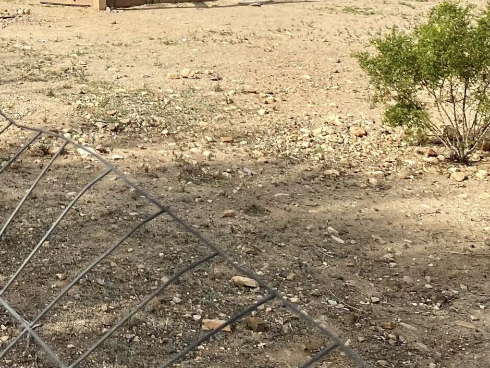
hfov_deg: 22.4
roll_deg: +0.6
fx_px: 1175
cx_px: -26
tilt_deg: -1.0
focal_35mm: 83
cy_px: -148
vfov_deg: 16.5
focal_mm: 4.25
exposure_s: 1/3731
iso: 32
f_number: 1.8
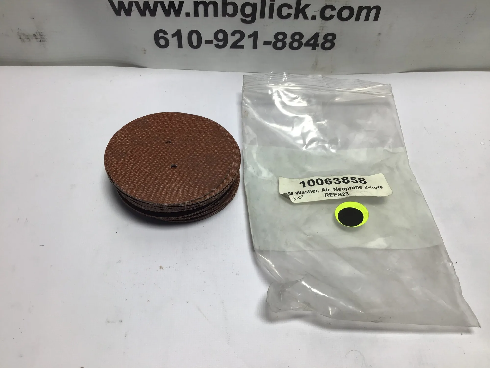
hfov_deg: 58.4
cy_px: 184
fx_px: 439
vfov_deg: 45.4
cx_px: 245
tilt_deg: -50.6
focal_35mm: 31
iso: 25
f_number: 2.4
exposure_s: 1/144
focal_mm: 3.3
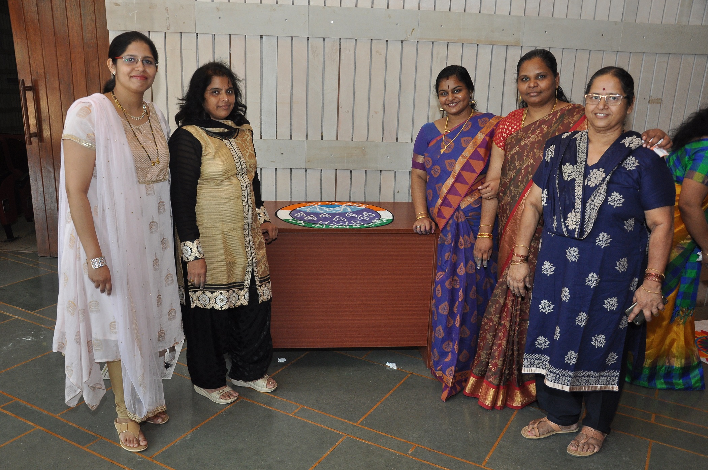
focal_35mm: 33
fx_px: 648
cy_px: 235
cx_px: 354
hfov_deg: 57.3
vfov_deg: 39.9
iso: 640
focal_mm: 22
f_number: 5.6
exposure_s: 1/125
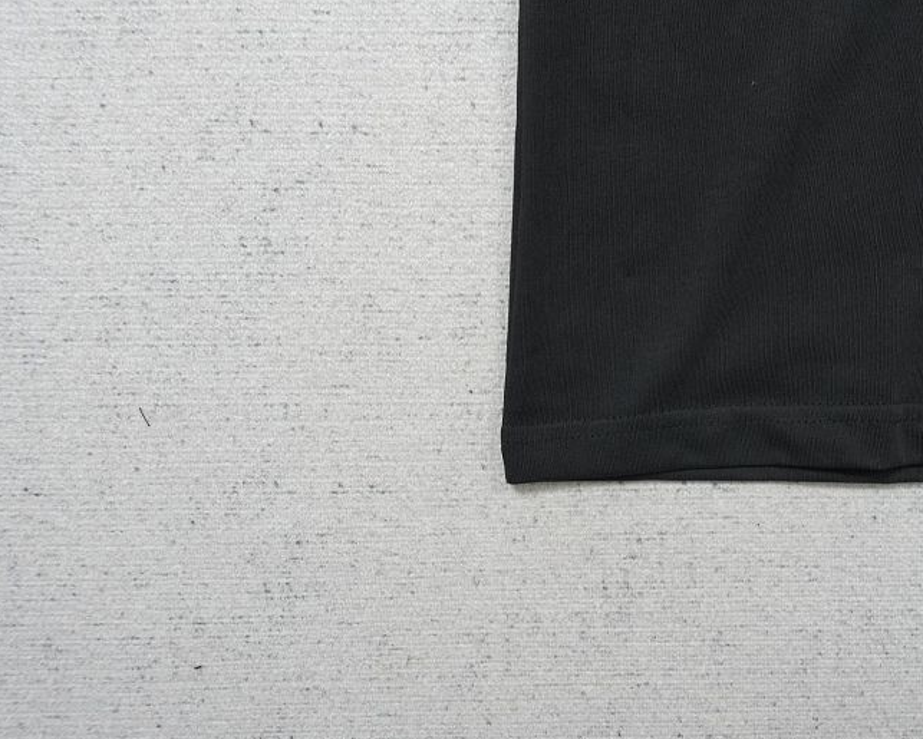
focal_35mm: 28
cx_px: 568
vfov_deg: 51.6
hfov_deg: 61.5
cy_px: 374
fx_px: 765
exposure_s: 1/100
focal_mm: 16
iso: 1600
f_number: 10
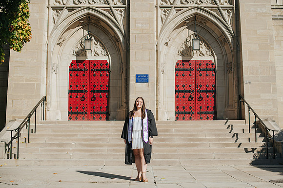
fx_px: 403
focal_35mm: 51
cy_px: 96
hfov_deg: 38.7
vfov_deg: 26.3
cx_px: 144
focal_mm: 50
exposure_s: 1/1600
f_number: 3.2
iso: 100
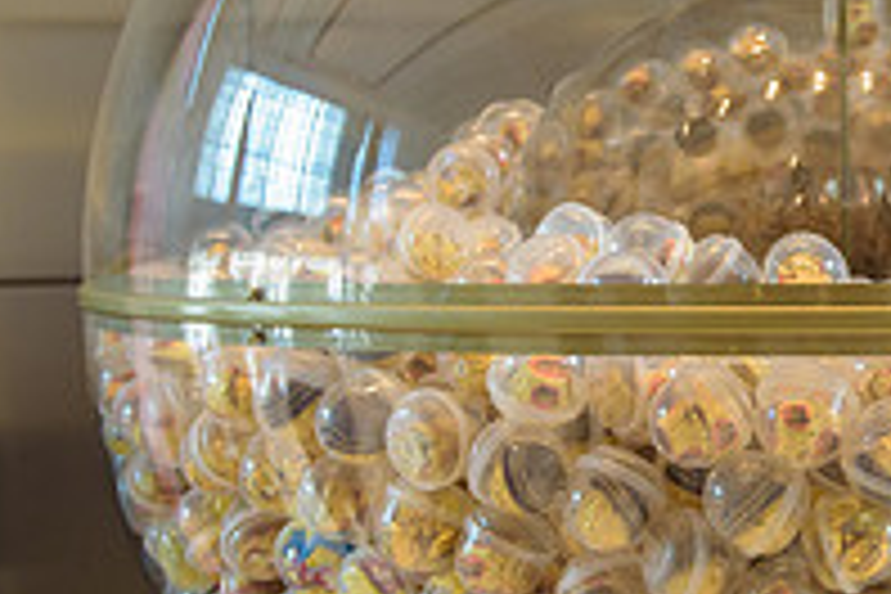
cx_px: 864
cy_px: 245
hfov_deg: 23.8
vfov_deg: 16.6
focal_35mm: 82
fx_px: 2029
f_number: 3.2
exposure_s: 1/125
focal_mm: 28
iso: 1600
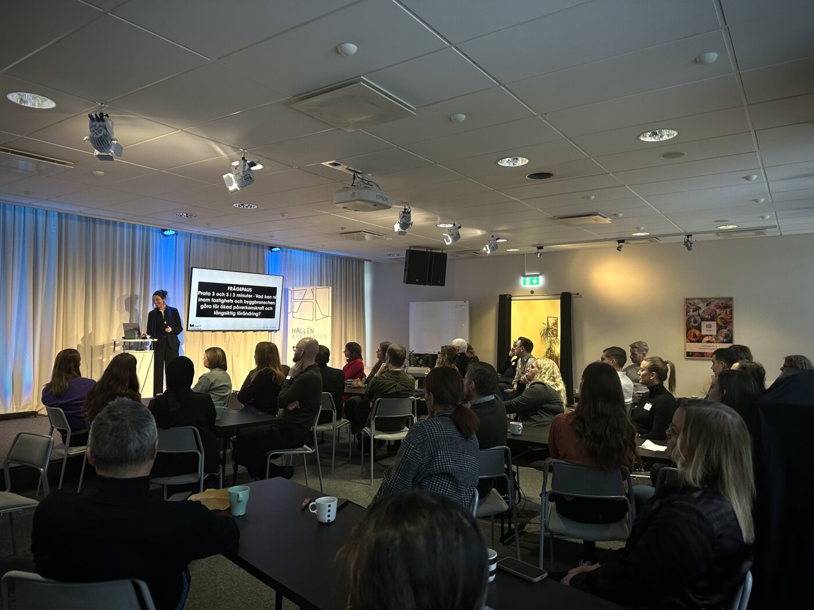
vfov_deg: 56.8
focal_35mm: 24
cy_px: 305
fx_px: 564
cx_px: 407
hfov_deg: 71.6
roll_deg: -0.7
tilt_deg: +2.5
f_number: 1.78
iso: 160
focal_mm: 6.86
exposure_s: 1/60
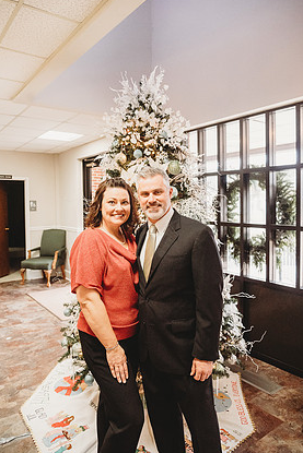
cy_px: 212
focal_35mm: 26
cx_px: 153
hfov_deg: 49.6
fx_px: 328
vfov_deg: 69.3
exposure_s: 1/200
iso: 4000
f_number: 4
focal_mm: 24
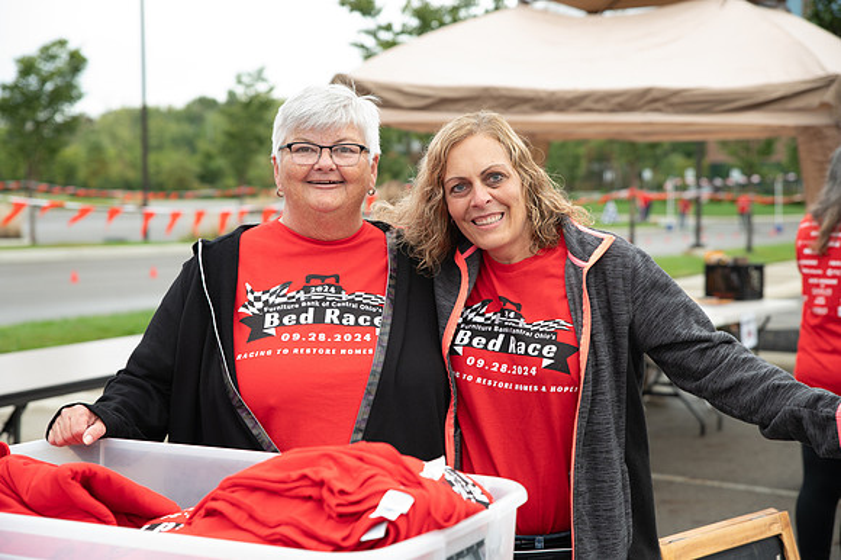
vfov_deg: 21.9
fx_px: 1448
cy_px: 280
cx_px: 420
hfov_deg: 32.4
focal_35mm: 62
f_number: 3.5
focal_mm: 62
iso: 640
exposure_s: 1/160
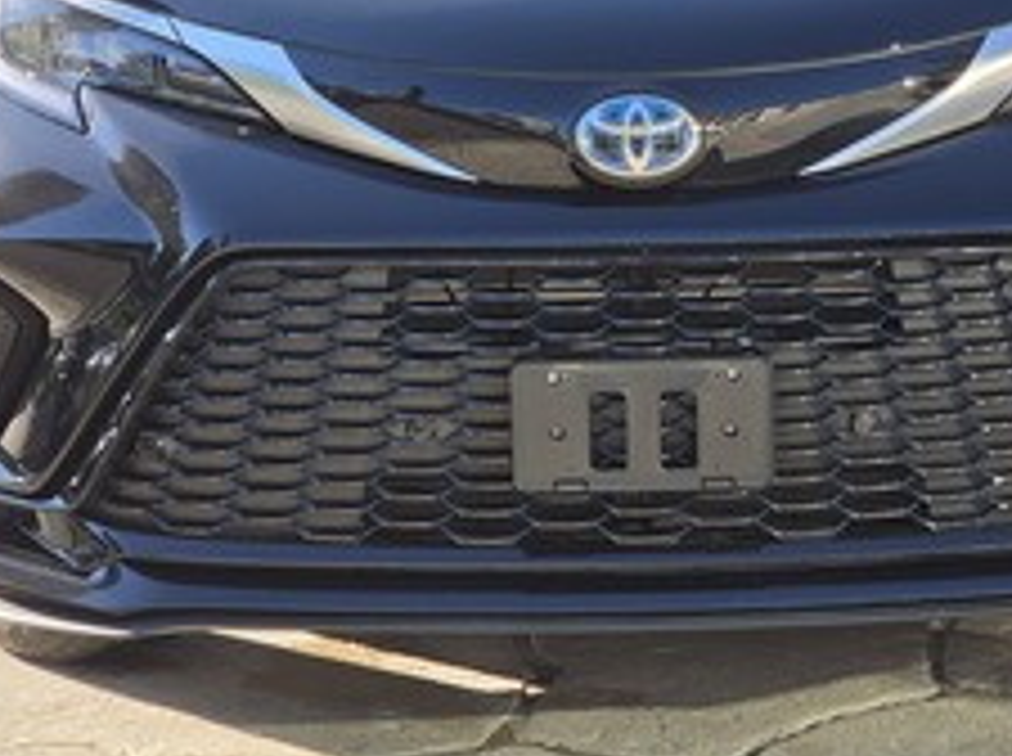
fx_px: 3765
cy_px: 74
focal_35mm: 129
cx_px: 666
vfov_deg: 11.4
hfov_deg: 15.3
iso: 25
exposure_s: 1/223
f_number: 2.4
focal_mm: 7
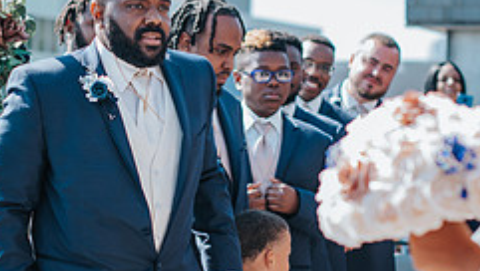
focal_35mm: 126
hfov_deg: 17.0
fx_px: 1605
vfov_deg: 9.6
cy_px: 152
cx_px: 151
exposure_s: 1/640
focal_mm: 50
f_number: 2.5
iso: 64
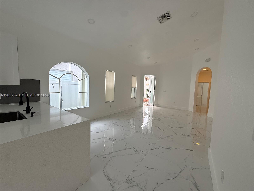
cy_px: 96
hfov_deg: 102.1
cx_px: 127
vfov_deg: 85.7
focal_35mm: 14
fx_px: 103
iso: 80
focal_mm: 2.22
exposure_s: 1/120
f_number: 2.2
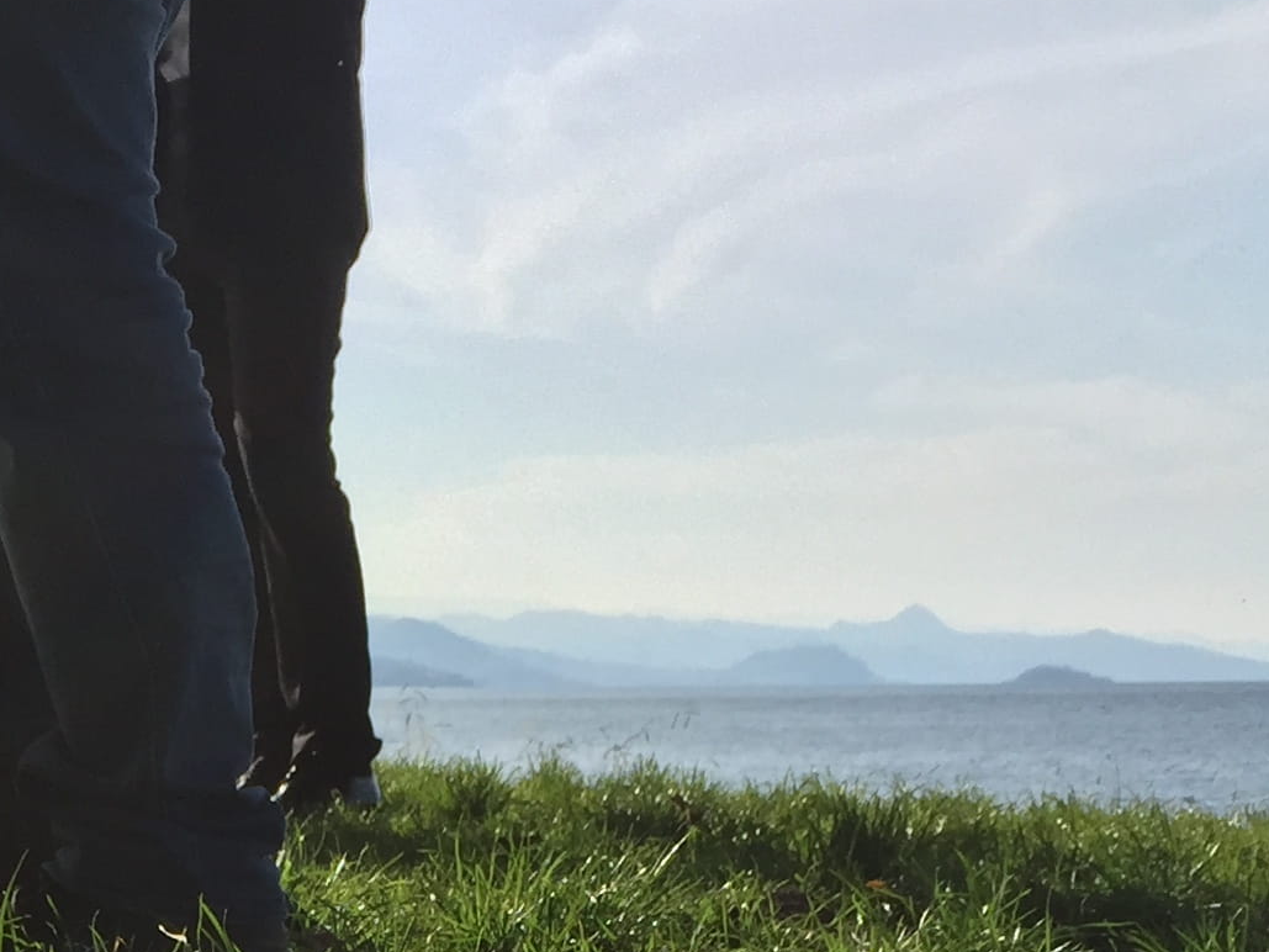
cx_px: 286
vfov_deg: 14.8
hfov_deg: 21.1
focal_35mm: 92
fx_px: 3373
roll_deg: -1.2
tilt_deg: -12.5
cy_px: 1461
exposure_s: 1/2326
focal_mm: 4.15
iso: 32
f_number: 2.2
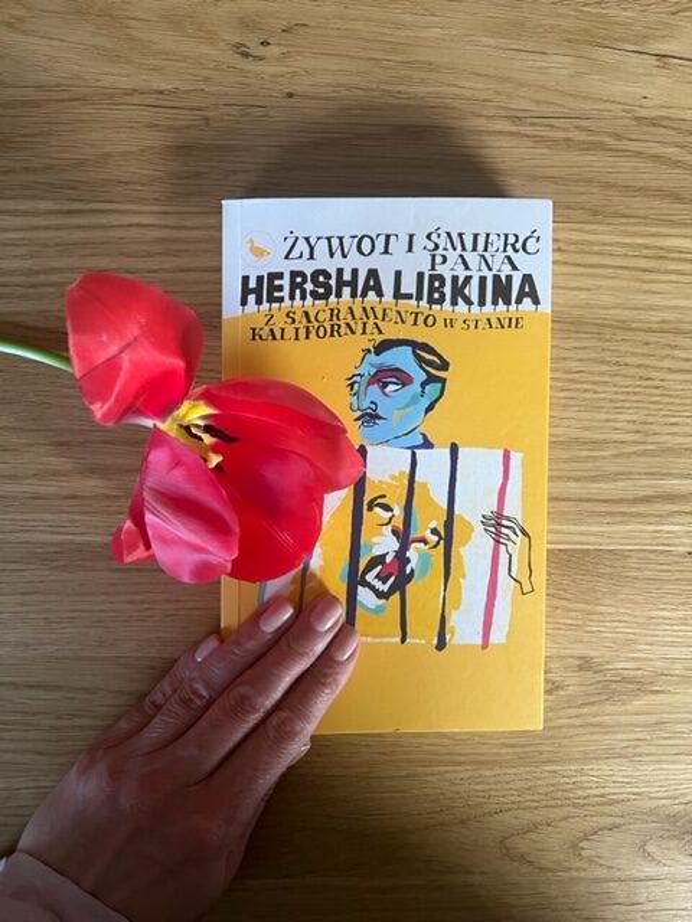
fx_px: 693
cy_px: 461
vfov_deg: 67.3
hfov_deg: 53.1
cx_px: 346
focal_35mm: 26
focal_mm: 5.1
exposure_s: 1/64
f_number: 1.6
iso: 125
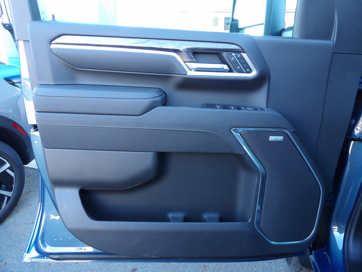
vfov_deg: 56.8
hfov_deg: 71.6
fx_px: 251
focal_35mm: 24
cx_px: 181
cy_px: 136
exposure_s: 1/33
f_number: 3.2
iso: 200
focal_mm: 4.3
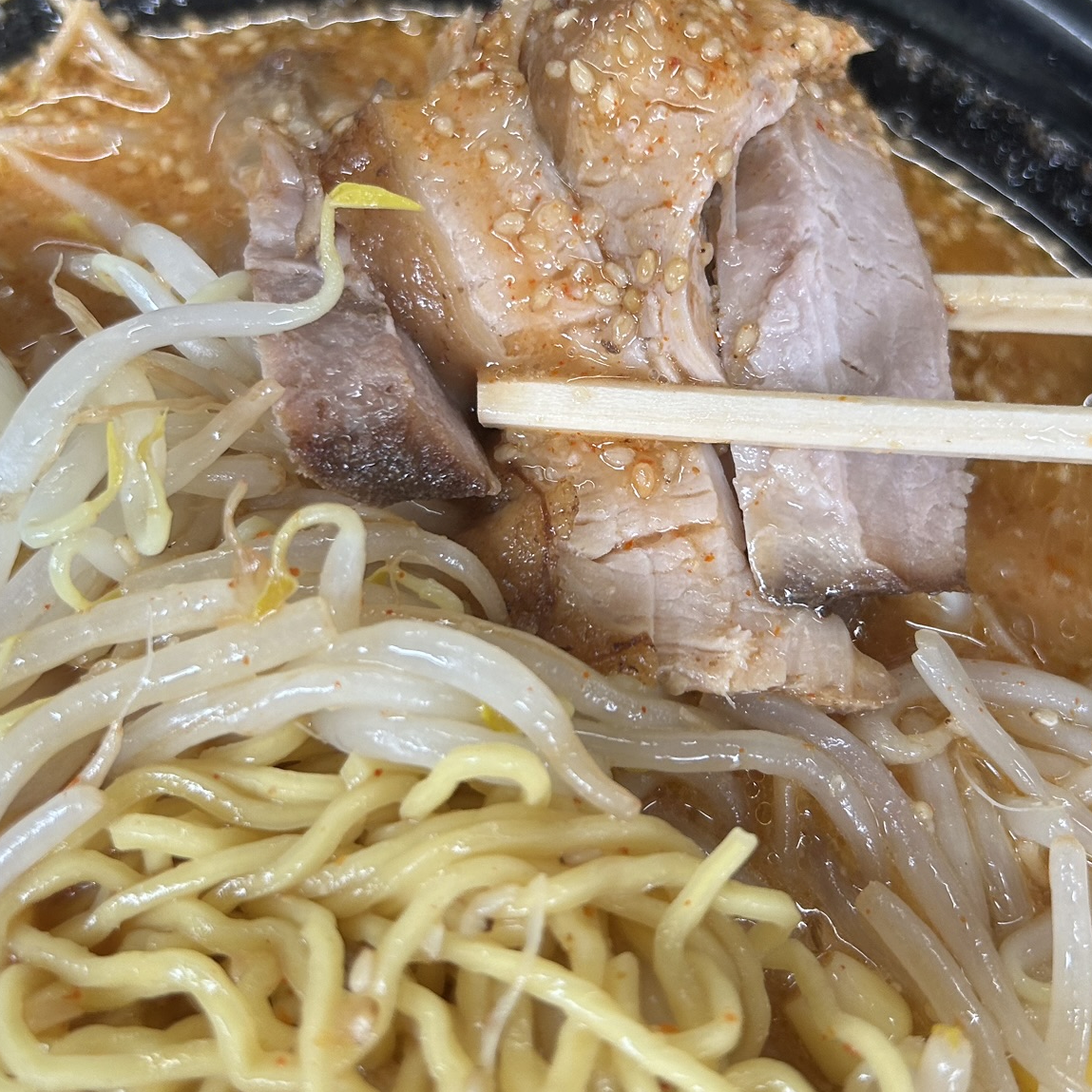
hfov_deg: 41.7
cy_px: 415
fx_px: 1428
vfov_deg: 41.6
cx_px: 641
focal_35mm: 40
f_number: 1.5
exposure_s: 1/121
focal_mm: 5.7
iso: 125
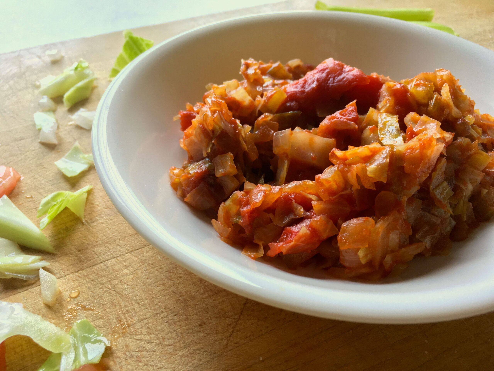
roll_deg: -0.5
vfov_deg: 48.2
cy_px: 186
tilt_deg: -43.0
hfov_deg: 61.7
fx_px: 414
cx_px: 247
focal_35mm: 29
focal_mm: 4.15
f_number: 2.2
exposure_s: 1/30
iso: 40
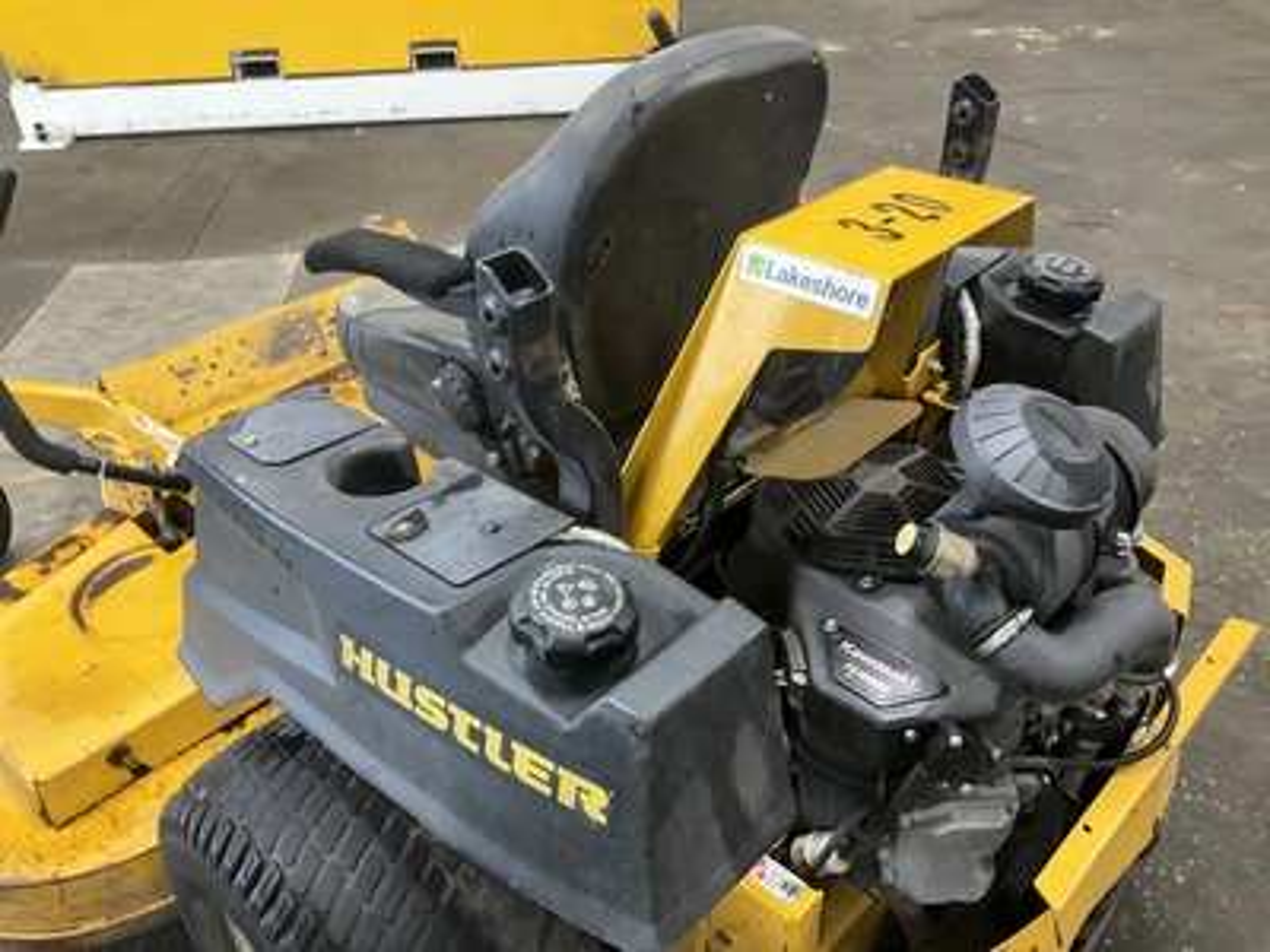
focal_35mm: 29
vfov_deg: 48.2
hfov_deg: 61.7
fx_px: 1064
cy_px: 476
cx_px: 635
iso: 320
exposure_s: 1/40
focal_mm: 3
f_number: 1.8
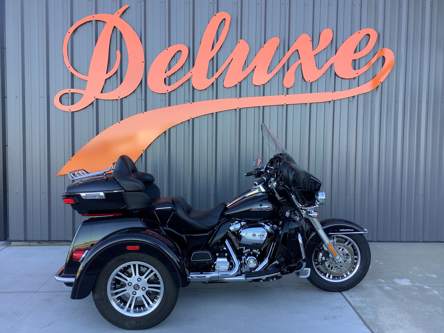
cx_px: 222
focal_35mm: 31
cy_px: 166
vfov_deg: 45.4
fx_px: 398
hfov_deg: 58.4
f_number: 2.4
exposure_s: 1/120
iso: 32
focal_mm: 3.3
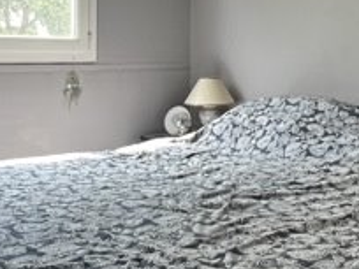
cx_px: 225
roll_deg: -0.2
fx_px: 529
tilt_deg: -0.6
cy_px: 56
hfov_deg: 37.3
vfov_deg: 28.0
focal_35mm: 51
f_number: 1.8
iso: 160
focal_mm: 1.57
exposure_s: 1/99
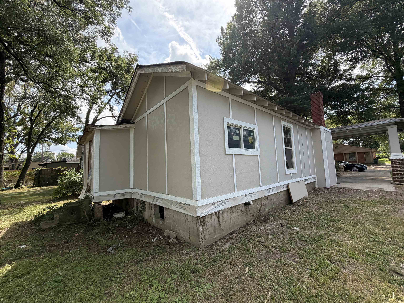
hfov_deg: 102.1
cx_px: 202
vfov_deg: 85.7
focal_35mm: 14
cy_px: 152
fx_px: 163
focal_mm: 2.22
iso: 64
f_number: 2.2
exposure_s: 1/427
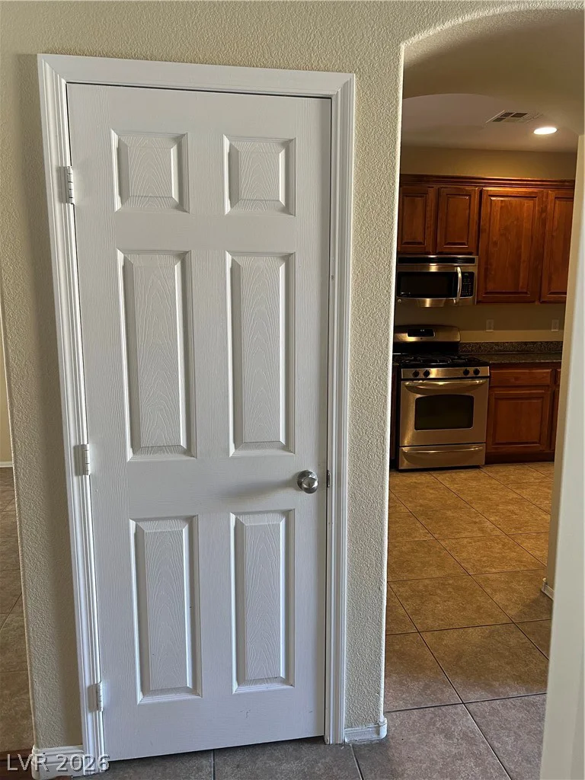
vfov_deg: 67.3
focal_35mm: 26
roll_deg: +0.0
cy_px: 390
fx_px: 586
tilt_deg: -7.9
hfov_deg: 53.1
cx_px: 292
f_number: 1.5
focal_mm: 5.7
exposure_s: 1/60
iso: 100
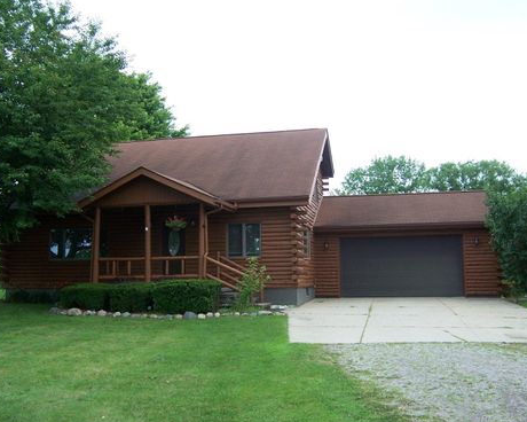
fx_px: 546
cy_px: 209
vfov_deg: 42.2
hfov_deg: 51.5
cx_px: 252
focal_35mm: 35
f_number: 3.4
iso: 80
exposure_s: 1/180
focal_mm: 5.5
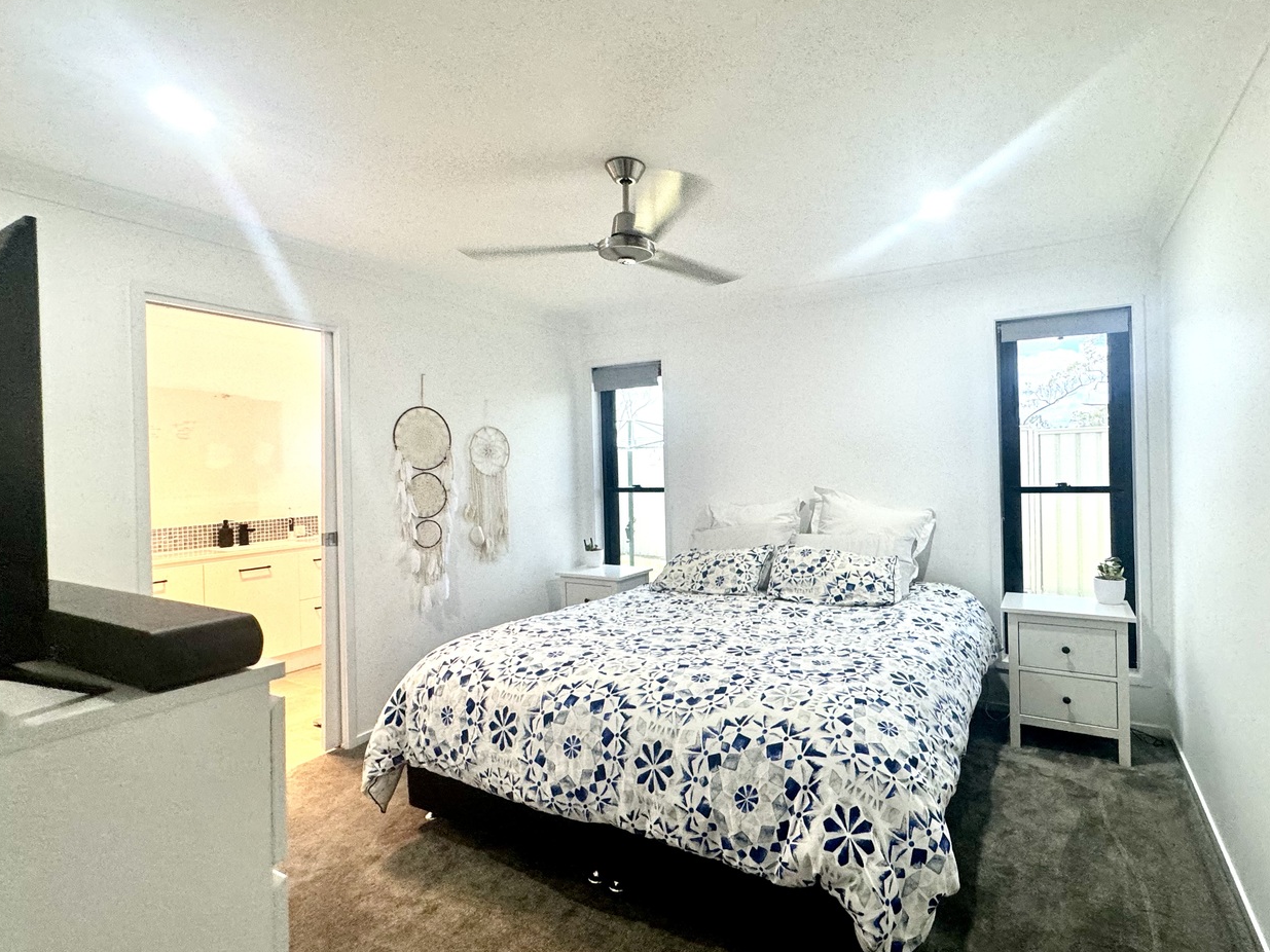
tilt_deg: -2.2
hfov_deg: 90.3
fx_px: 624
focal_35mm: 17
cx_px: 735
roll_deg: +1.0
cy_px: 470
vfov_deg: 74.7
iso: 200
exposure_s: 1/100
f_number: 2.2
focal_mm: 2.22
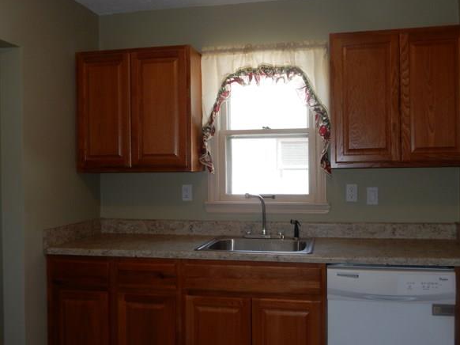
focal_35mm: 33
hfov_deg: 55.3
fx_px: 438
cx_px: 252
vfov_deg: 42.9
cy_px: 174
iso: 125
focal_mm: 5.4
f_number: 4.5
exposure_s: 1/50
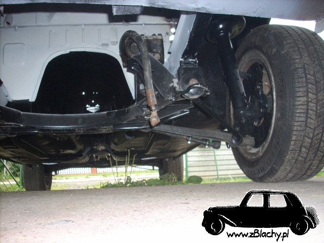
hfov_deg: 50.1
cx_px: 162
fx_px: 346
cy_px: 122
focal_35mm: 37
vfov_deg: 38.7
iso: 200
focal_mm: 6.2
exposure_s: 1/60
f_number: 2.8
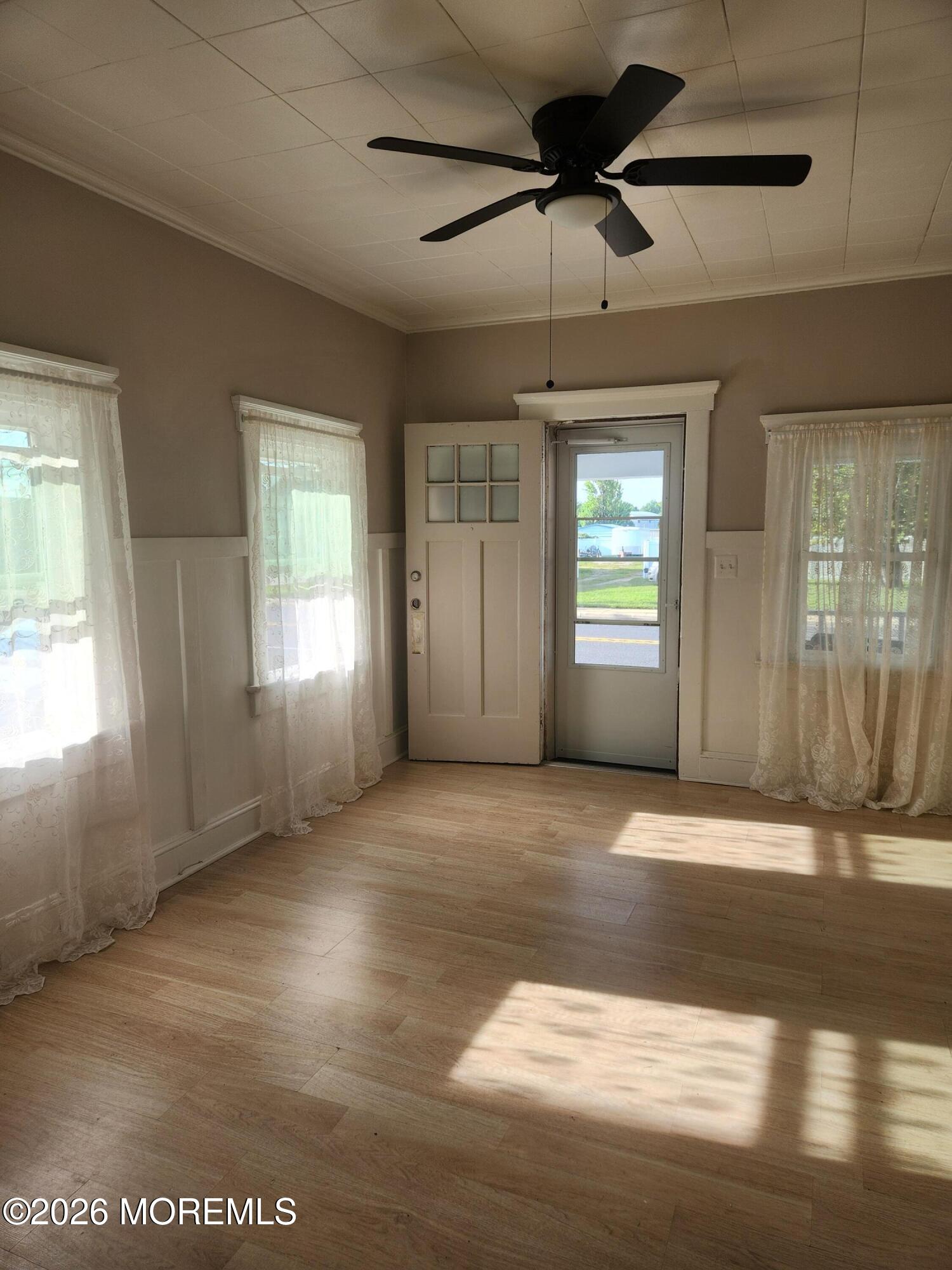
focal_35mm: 23
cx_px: 476
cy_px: 635
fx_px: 843
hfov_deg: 58.9
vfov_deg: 73.9
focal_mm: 5.4
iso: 20
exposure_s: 1/142
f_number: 1.8
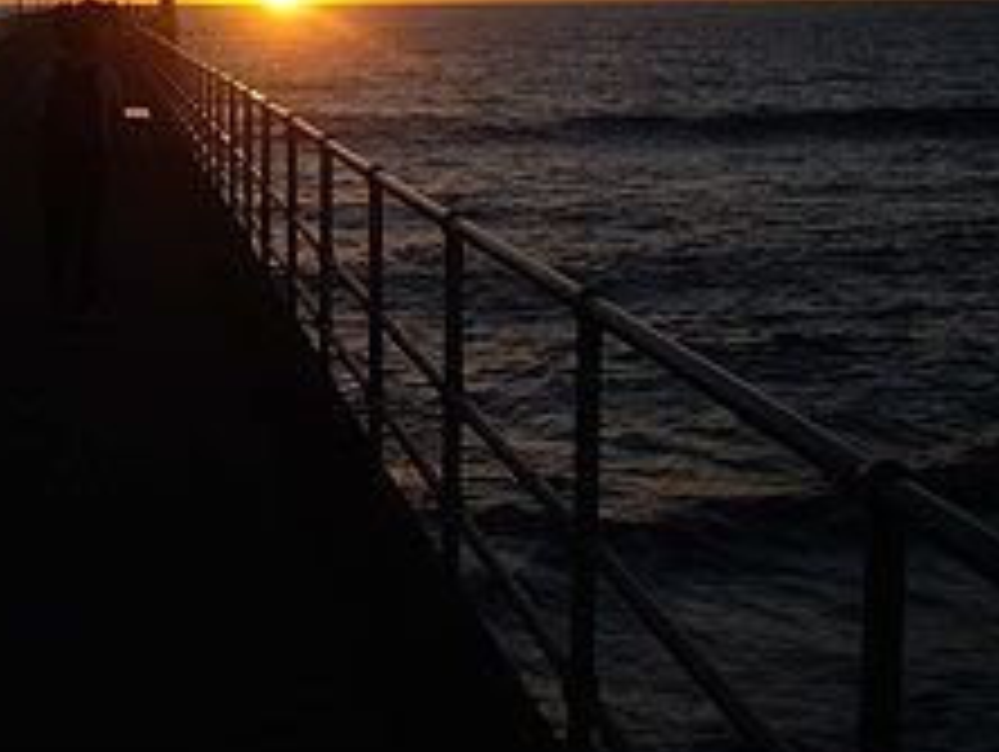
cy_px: 68
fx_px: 2225
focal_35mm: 77
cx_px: 86
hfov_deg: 24.5
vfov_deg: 18.8
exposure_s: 1/640
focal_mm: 7.9
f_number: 2.8
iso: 64
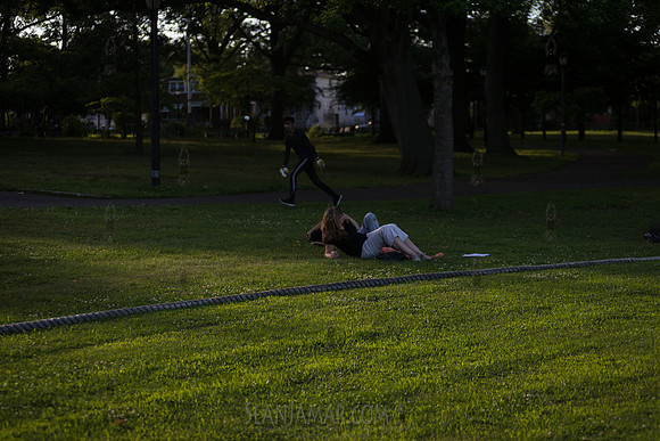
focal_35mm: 80
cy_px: 220
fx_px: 1467
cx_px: 330
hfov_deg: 25.4
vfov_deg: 17.1
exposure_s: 1/1600
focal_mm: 80
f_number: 2.8
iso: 200
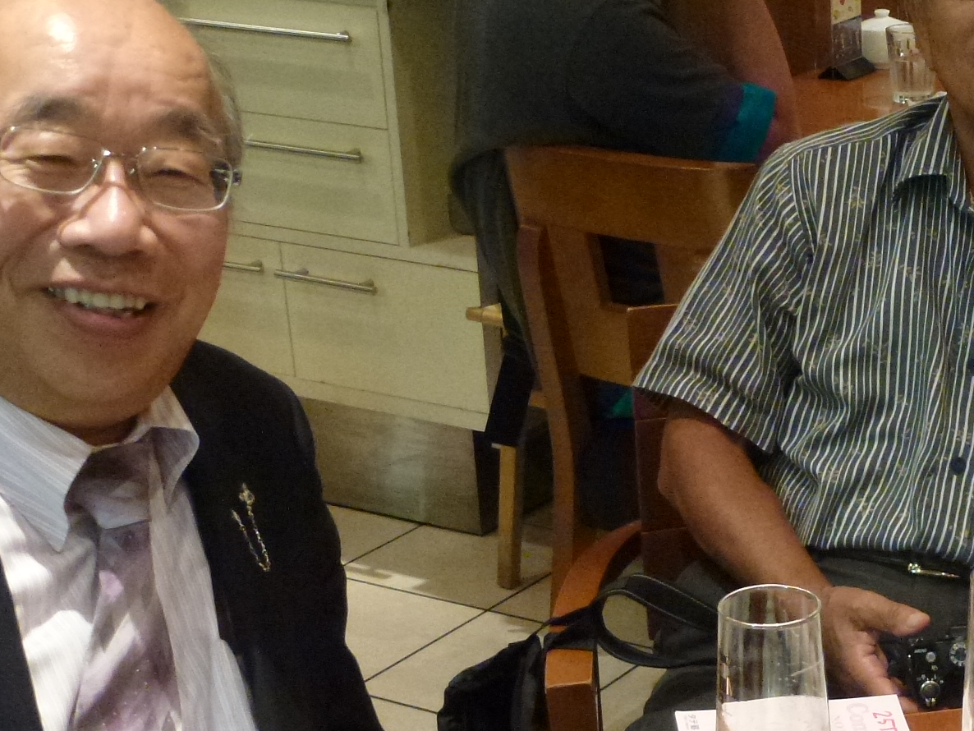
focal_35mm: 82
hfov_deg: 22.9
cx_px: 976
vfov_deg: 17.9
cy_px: 560
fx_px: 2308
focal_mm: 6.8
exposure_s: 1/15
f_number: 3.8
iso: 400
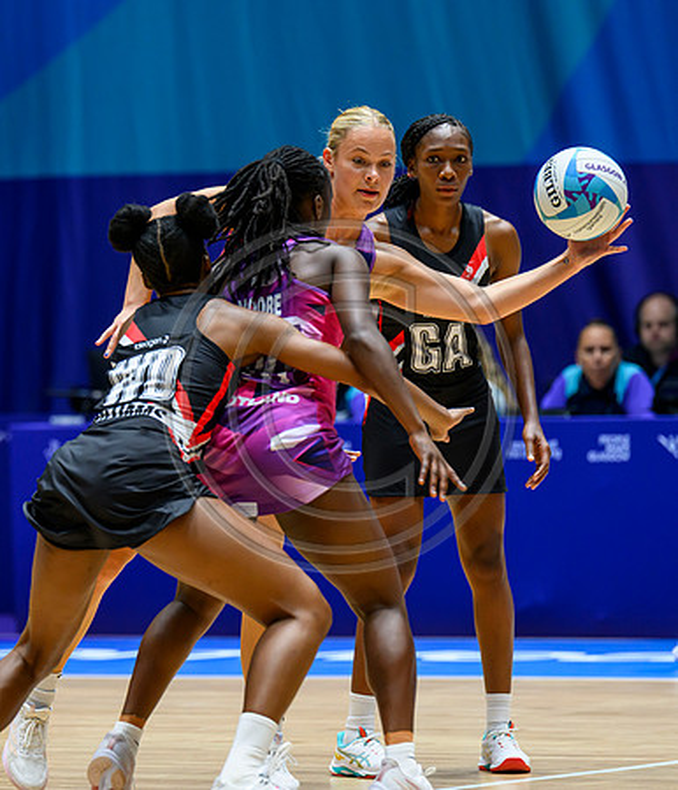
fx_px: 7180
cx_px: 186
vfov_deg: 6.3
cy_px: 359
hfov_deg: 5.4
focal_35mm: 298
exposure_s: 1/1600
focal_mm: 200
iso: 2500
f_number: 3.5
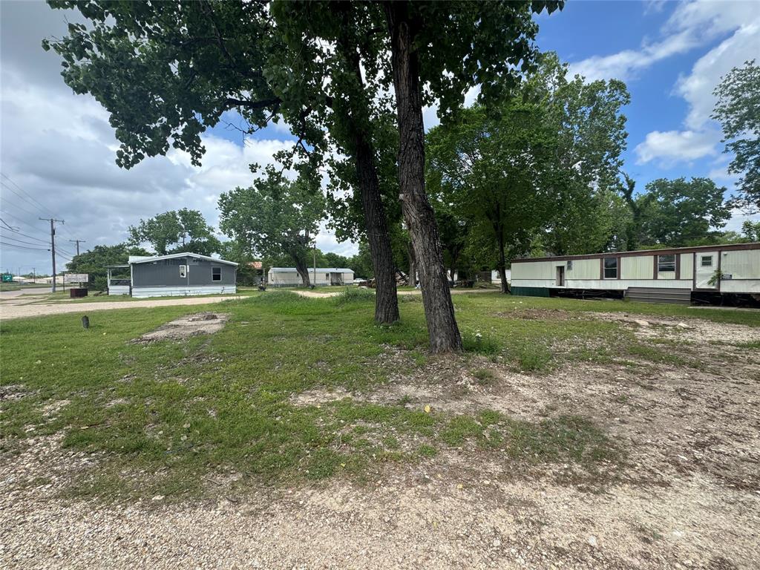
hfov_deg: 102.1
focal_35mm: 14
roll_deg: +1.3
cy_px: 285
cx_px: 380
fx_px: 307
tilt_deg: -1.5
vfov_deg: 85.7
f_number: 2.2
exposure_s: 1/831
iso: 50
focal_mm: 2.22
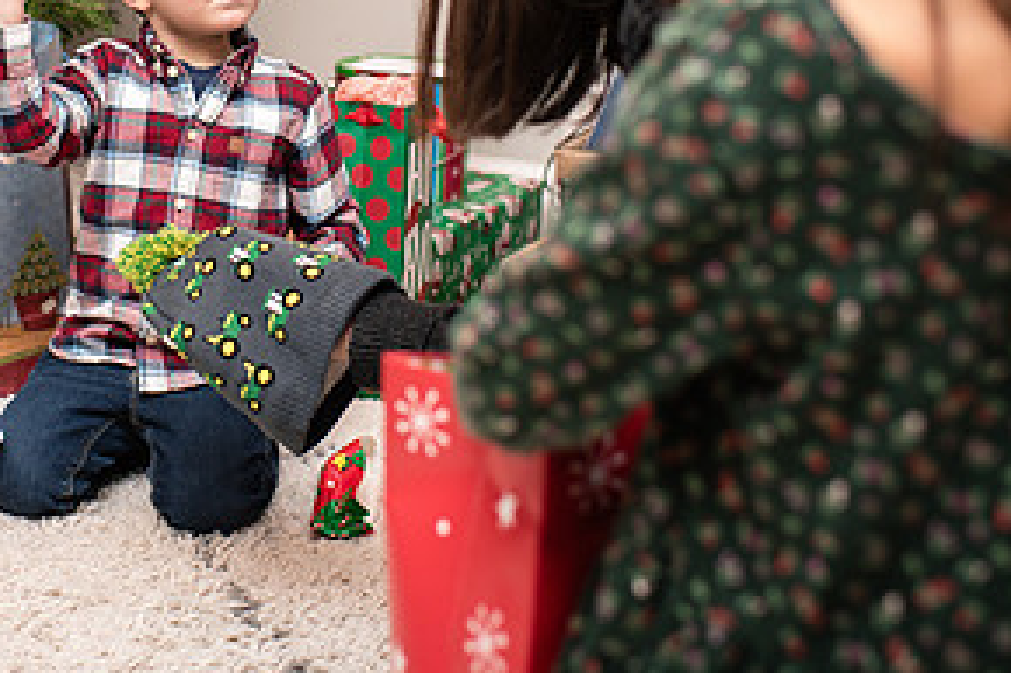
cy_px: 16
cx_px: 195
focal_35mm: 70
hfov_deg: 28.2
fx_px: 1965
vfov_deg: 19.0
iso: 400
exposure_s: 1/200
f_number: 2.8
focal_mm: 35
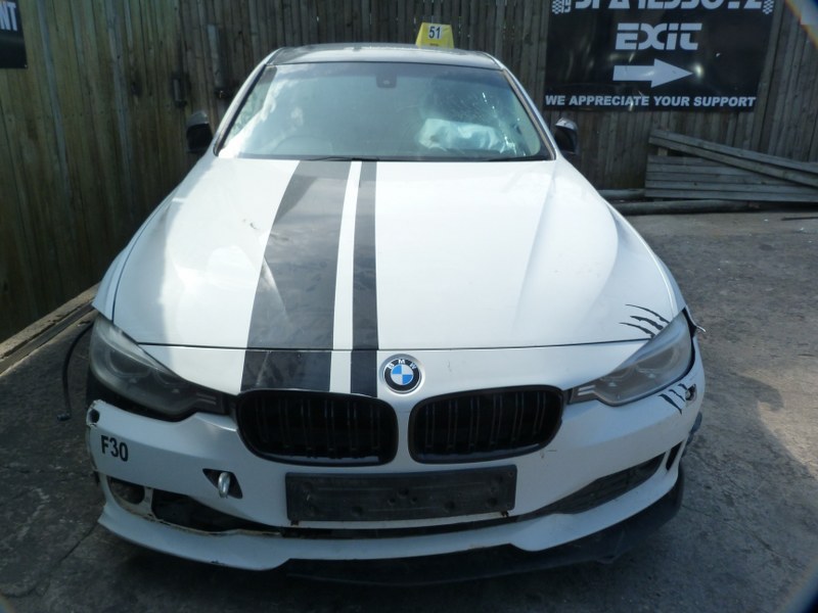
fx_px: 591
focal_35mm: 25
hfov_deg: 69.4
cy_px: 306
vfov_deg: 54.9
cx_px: 409
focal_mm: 4.5
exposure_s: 1/250
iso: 125
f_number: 4.5
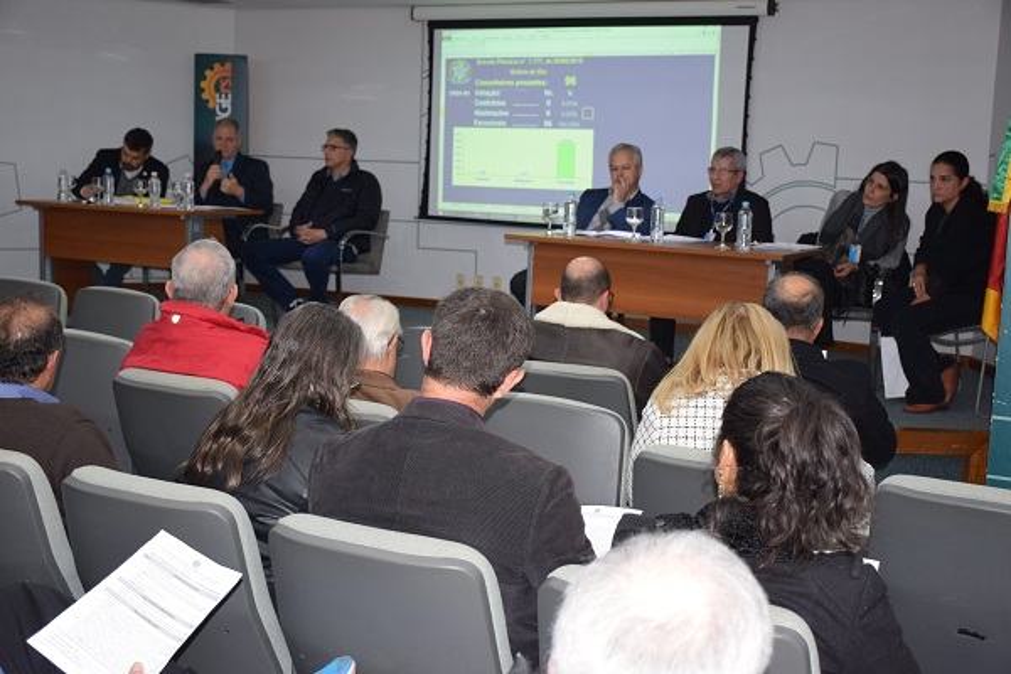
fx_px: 1348
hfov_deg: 41.1
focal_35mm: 48
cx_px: 506
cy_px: 337
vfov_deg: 28.1
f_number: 4.5
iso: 800
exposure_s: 1/80
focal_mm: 32
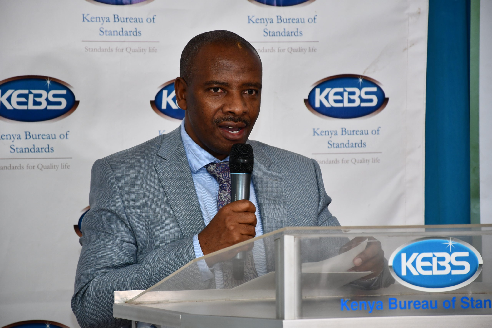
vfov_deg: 6.5
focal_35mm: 210
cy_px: 164
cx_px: 246
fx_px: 2870
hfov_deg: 9.8
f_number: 6.3
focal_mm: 140
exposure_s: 1/100
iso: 800
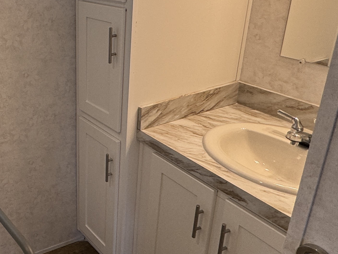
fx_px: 391
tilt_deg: -23.4
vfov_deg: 35.9
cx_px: -15
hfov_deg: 39.9
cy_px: 107
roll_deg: +6.3
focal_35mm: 40
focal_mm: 2.22
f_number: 2.2
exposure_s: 1/120
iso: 100
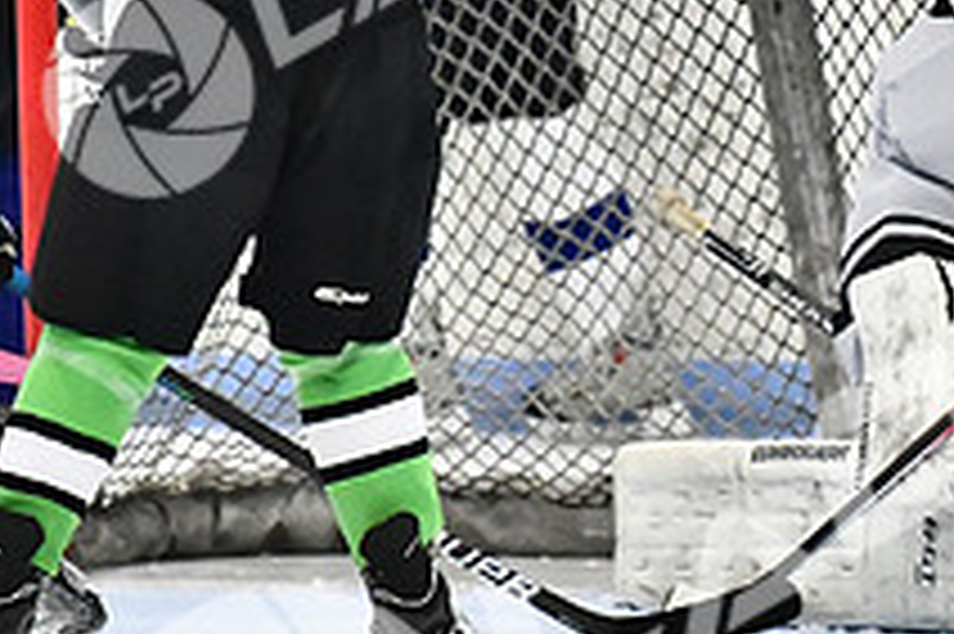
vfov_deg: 1.7
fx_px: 21766
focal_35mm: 822
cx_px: 1084
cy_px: 326
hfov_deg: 2.5
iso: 8000
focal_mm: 200
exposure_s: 1/1600
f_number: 2.8
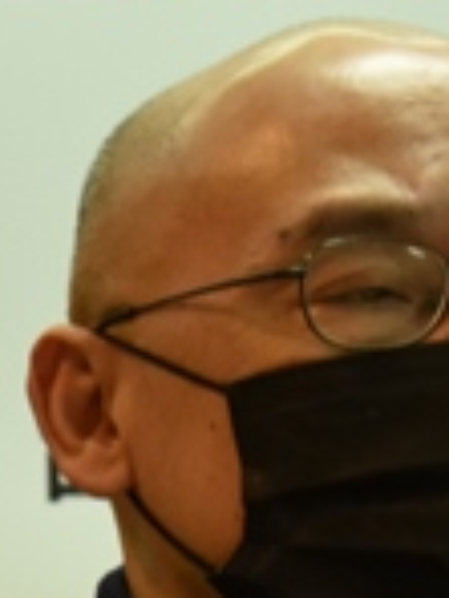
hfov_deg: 2.7
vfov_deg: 3.6
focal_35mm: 547
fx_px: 9466
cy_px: 438
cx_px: -1258
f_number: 5.6
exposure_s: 1/80
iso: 1000
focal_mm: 55
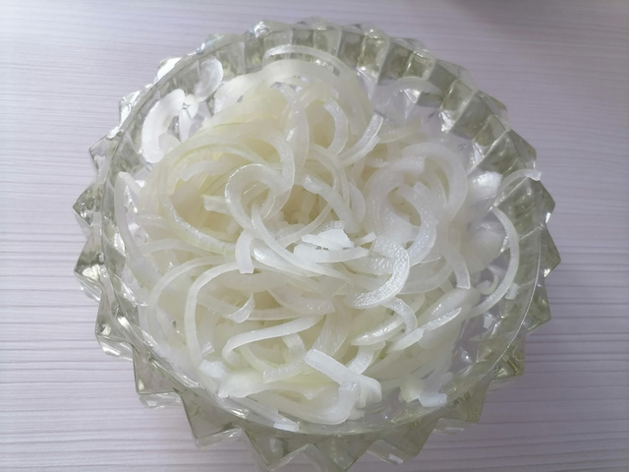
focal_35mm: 26
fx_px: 472
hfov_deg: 67.3
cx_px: 314
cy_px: 236
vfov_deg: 53.1
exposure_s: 1/60
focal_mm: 5.4
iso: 200
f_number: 1.8
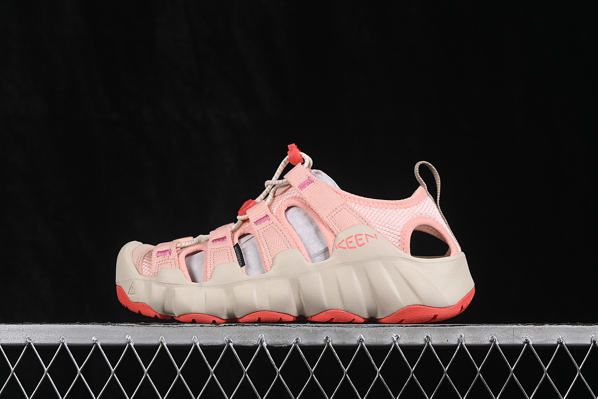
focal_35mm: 75
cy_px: 200
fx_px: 1246
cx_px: 299
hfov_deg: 27.0
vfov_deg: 18.2
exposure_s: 1/80
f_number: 8
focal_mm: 50
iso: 160
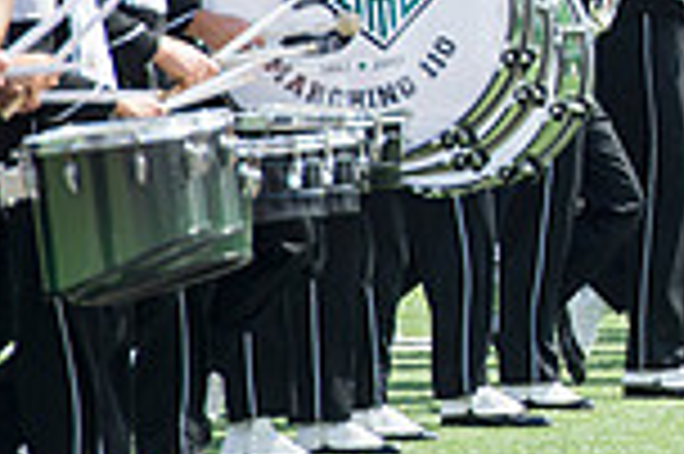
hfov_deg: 2.7
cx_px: 1174
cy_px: -13
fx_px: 14519
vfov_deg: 1.8
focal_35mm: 765
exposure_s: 1/1000
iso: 200
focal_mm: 200
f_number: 4.5
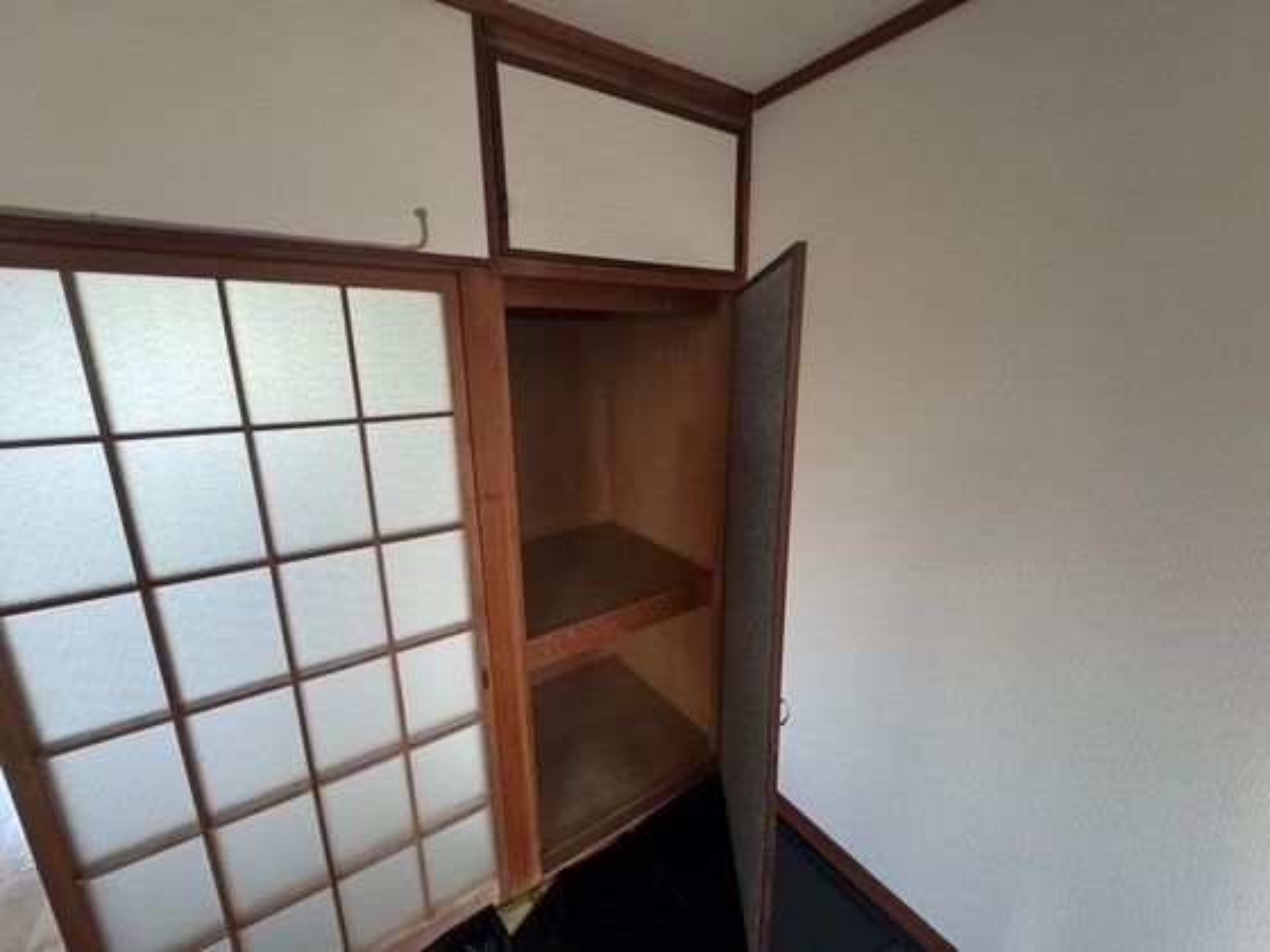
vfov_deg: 85.7
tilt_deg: -10.6
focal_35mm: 14
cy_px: 476
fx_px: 514
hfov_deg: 102.1
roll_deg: +0.6
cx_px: 635
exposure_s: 1/60
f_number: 2.2
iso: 640
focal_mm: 2.22
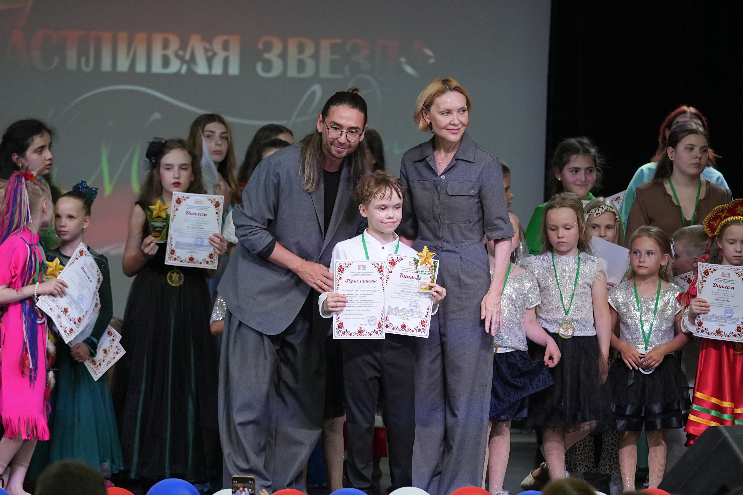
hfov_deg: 10.5
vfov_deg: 7.0
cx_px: 372
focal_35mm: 195
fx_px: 4025
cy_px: 248
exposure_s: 1/400
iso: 1250
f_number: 2.8
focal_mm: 130
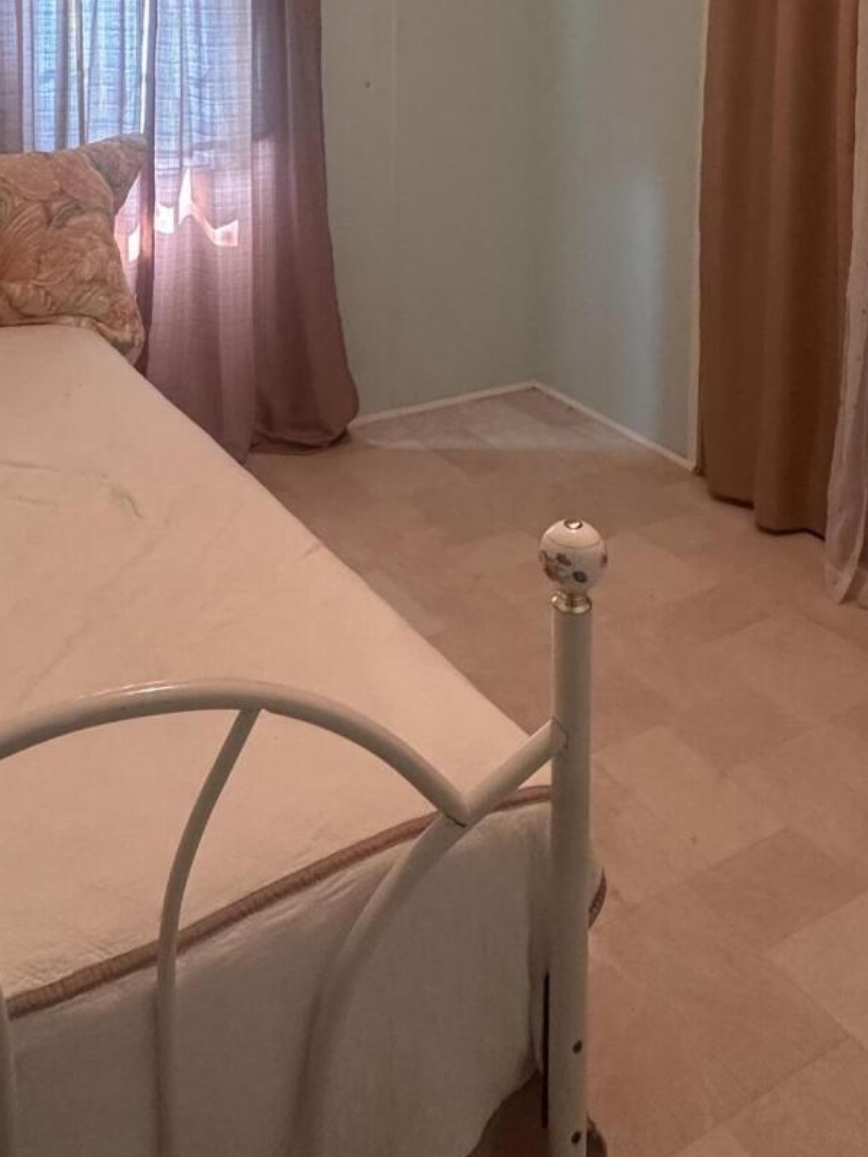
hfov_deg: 40.5
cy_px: 100
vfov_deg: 47.0
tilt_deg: -6.4
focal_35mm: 35
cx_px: 349
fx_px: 1170
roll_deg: -0.4
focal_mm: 2.22
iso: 320
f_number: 2.2
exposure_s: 1/60
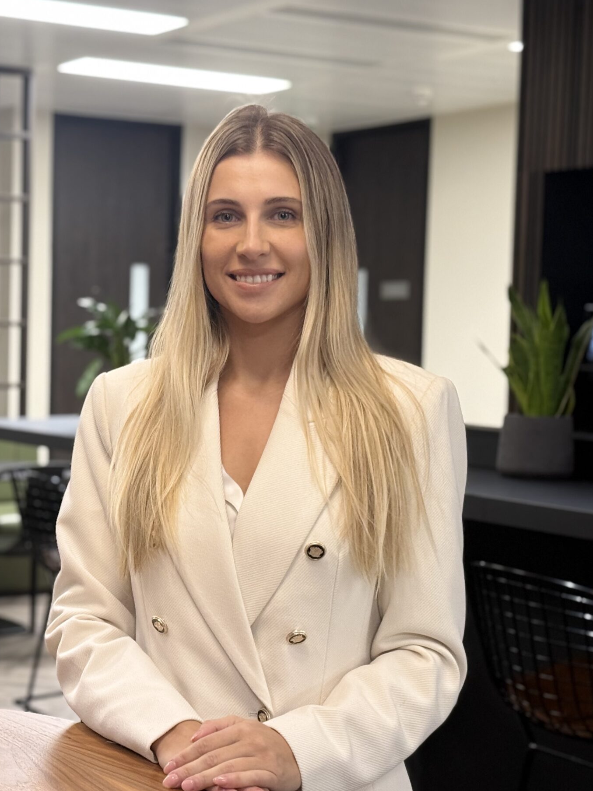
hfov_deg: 21.3
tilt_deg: -3.0
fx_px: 1553
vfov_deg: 28.6
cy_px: 396
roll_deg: -1.1
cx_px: 88
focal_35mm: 68
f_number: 1.78
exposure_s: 1/50
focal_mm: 6.76
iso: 200
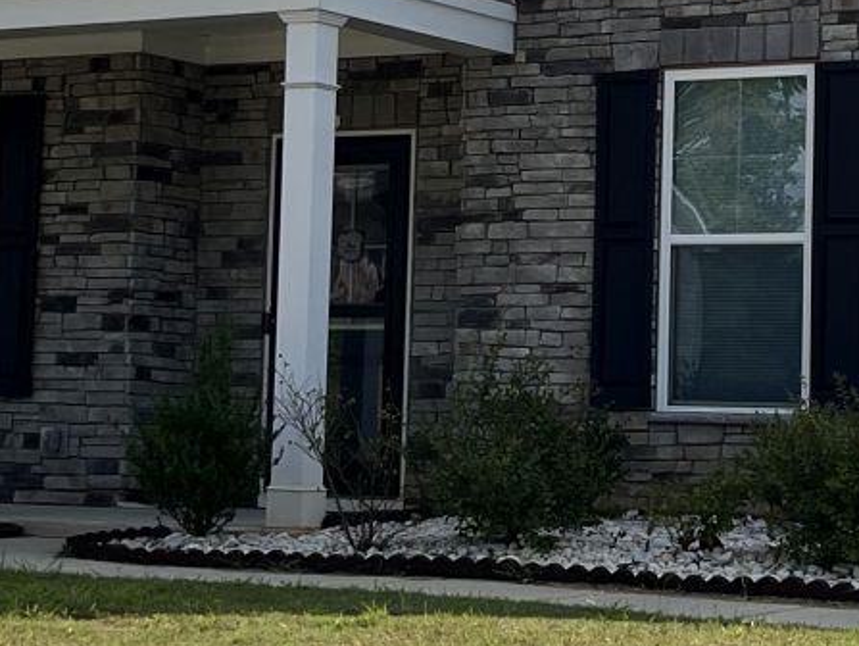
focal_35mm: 119
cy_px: 160
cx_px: 538
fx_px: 2955
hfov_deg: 16.5
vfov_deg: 12.4
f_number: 1.6
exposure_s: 1/4310
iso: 50
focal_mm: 5.1
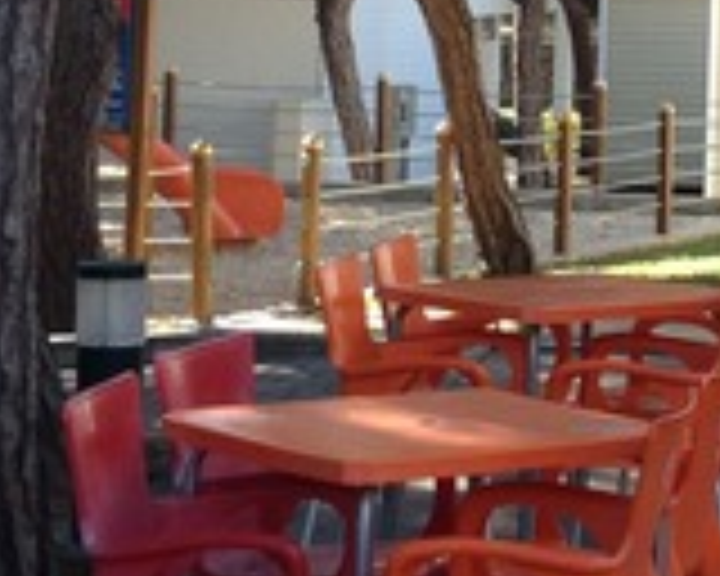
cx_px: 976
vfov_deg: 8.9
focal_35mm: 171
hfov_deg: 11.0
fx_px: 3644
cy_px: -162
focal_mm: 4.28
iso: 50
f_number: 2.4
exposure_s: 1/238
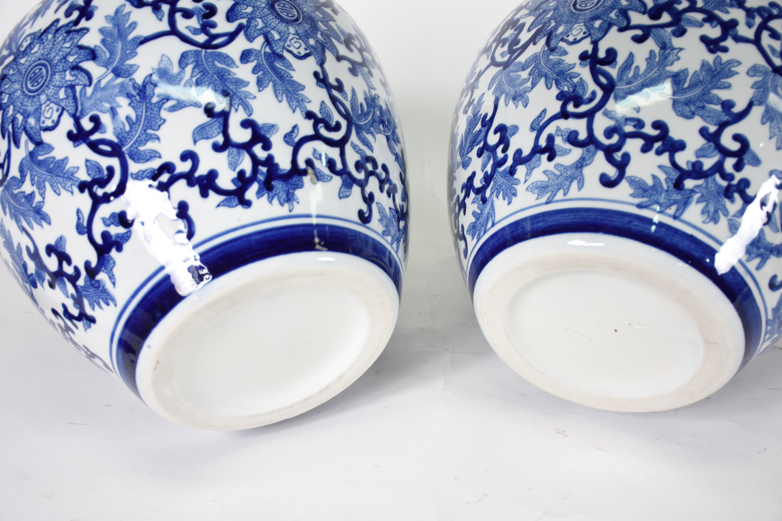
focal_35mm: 48
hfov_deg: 41.1
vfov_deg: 28.1
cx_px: 391
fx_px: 1043
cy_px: 260
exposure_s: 1/60
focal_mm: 32
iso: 200
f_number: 4.5
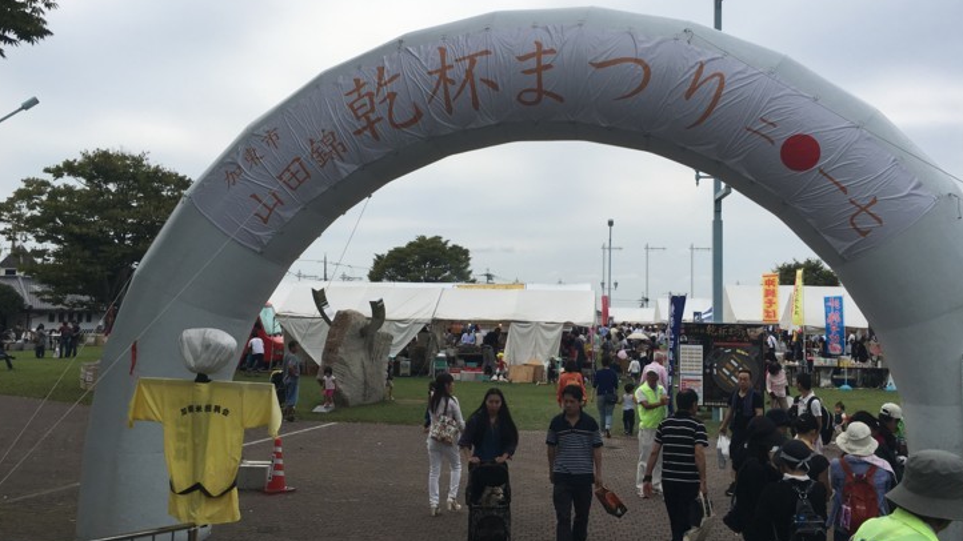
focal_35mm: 35
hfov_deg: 56.6
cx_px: 503
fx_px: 894
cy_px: 232
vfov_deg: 33.7
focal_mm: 4.15
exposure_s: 1/2198
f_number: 2.2
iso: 25
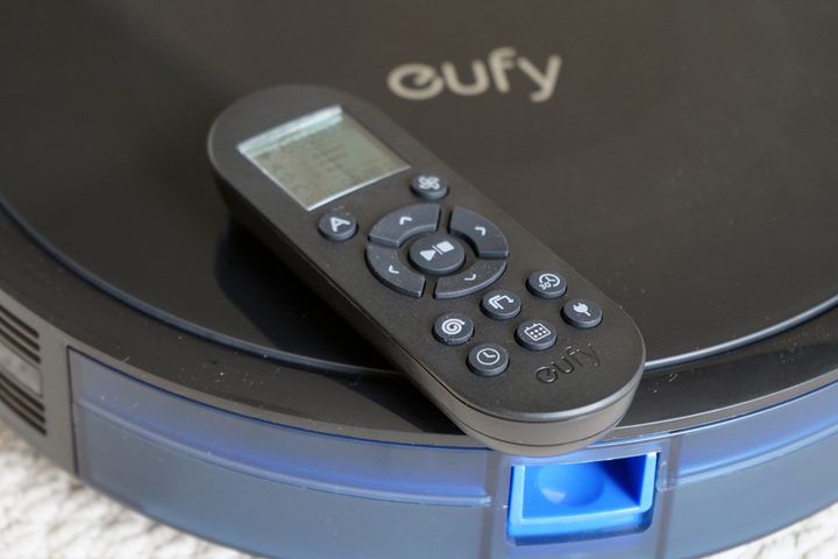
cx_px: 419
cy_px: 280
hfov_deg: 30.1
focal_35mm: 67
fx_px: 1559
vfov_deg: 20.3
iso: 1000
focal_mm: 67
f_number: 5.6
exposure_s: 1/80
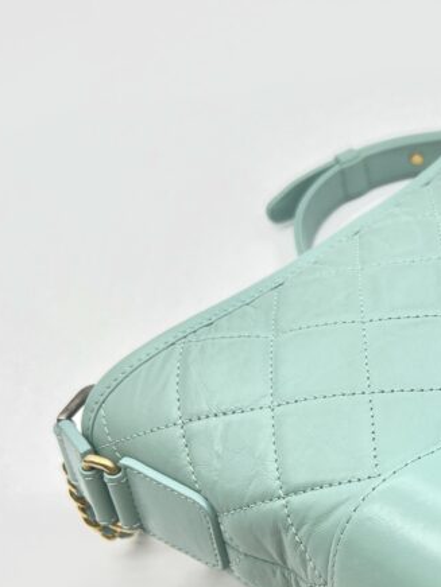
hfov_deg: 22.8
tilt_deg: -47.1
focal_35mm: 61
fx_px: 1036
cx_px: 467
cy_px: 427
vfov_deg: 31.2
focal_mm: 5.7
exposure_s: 1/155
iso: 40
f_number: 1.5
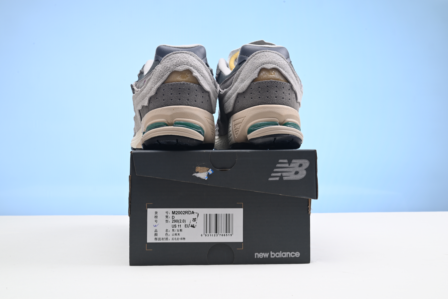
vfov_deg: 34.2
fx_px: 485
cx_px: 224
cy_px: 150
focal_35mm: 39
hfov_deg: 49.5
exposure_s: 1/2
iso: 100
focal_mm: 39
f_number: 16
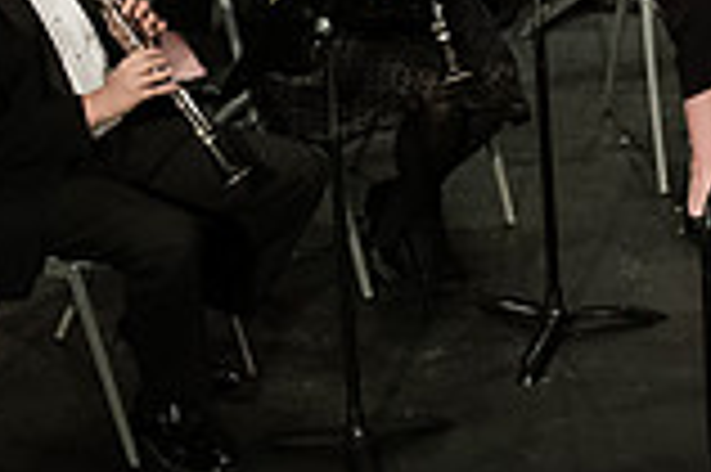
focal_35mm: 360
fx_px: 7103
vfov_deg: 3.8
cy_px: -151
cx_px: 1058
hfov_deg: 5.7
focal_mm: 98
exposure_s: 1/200
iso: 4000
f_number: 4
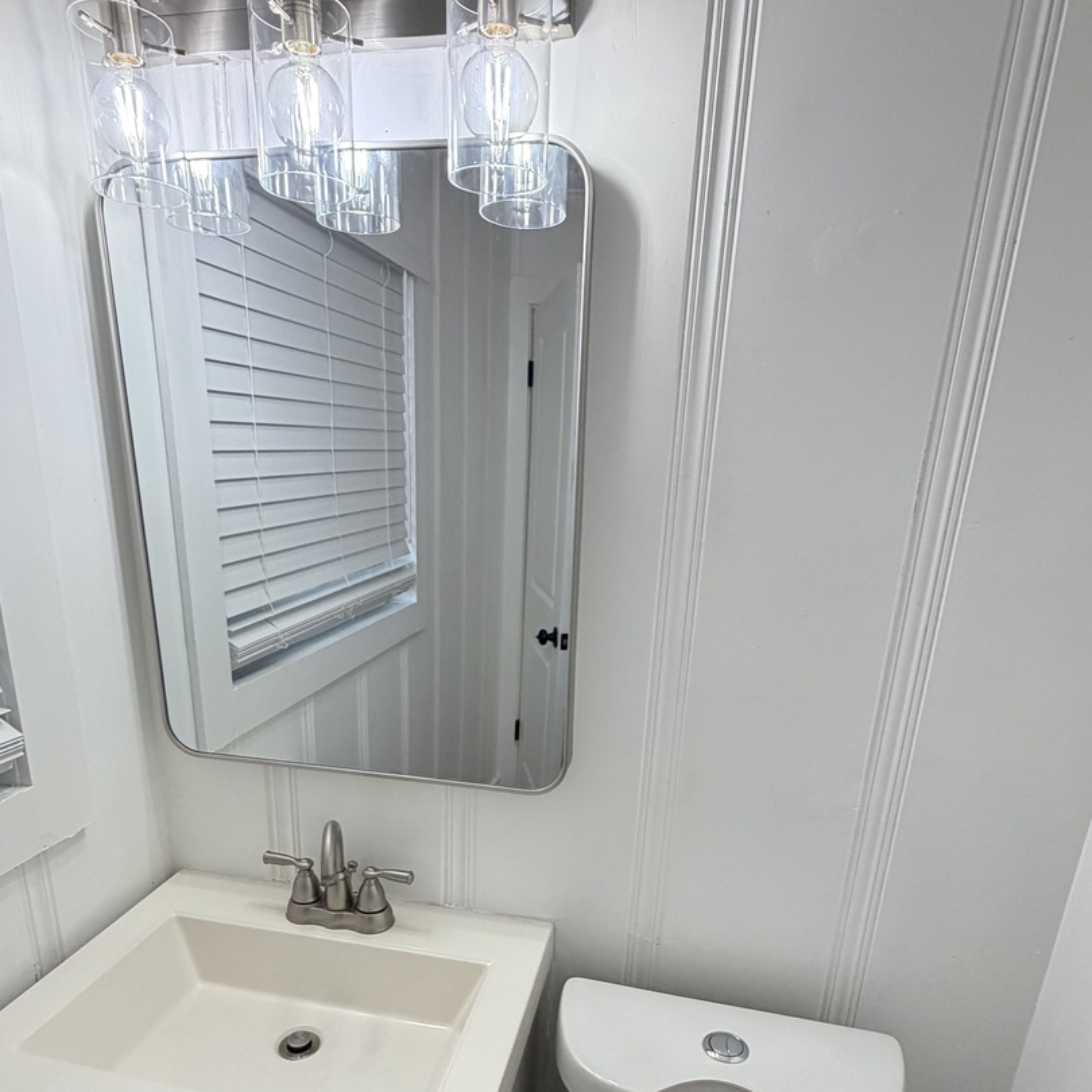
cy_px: 719
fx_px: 785
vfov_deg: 67.9
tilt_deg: -18.4
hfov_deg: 69.6
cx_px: 535
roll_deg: -1.8
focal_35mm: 22
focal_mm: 2.22
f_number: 2.2
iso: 250
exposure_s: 1/120
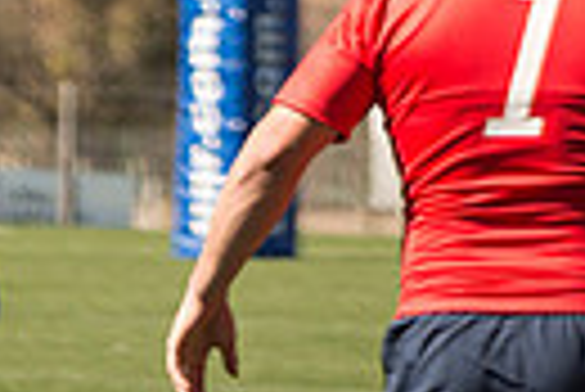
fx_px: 9810
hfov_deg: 3.4
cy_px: -448
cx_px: -608
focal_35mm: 603
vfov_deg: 2.3
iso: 250
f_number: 4
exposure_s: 1/800
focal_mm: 135
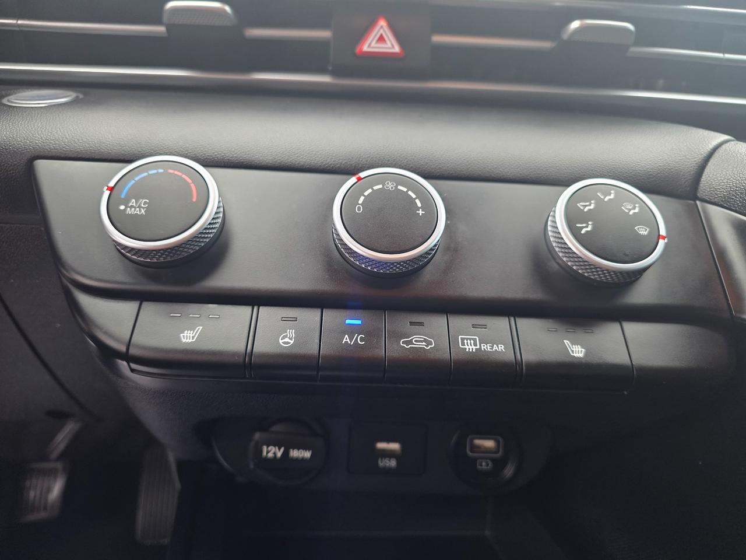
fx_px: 496
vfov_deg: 58.9
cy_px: 280
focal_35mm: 23
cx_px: 373
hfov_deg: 73.9
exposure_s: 1/120
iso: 320
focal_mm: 6.25
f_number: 1.7
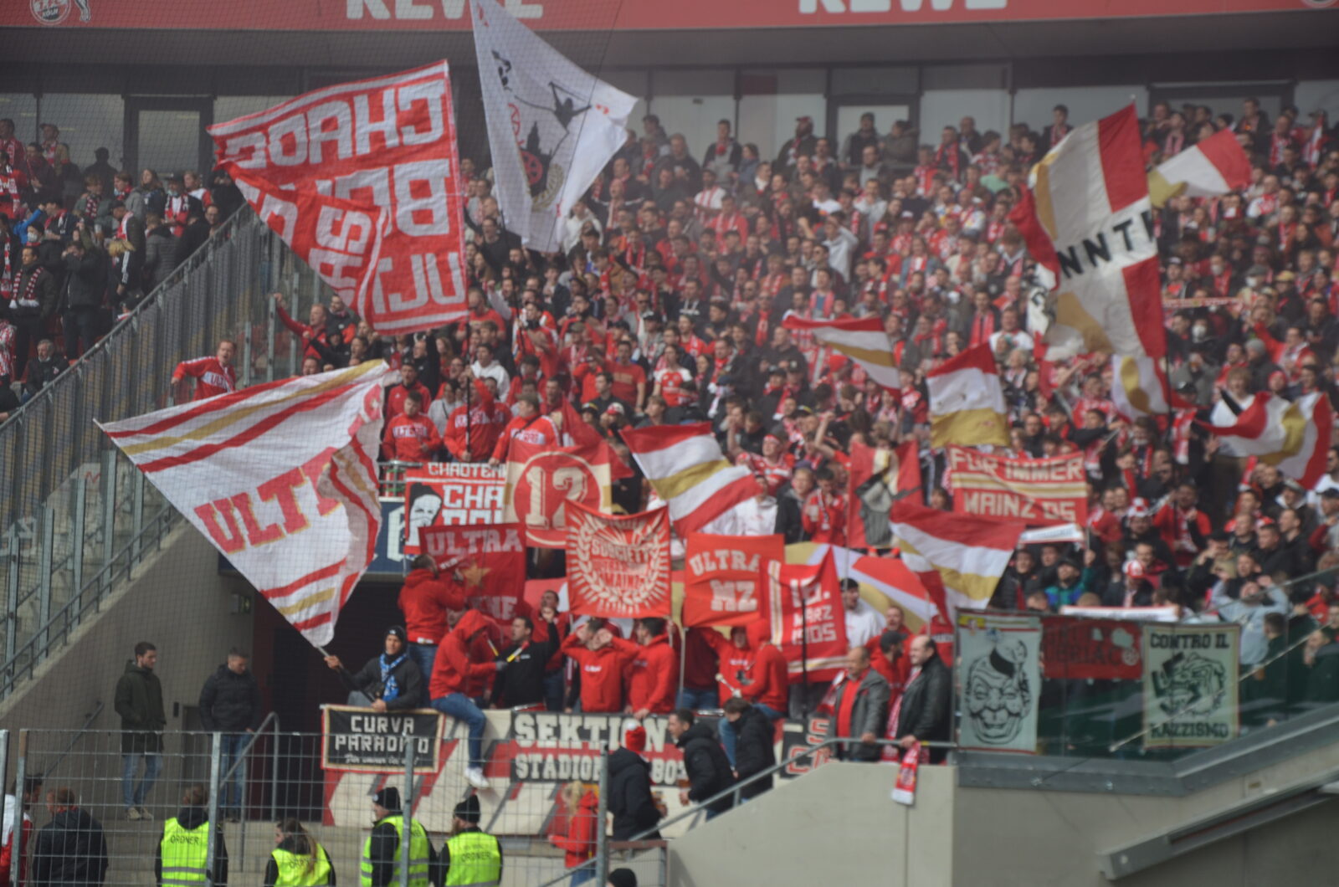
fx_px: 3898
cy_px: 444
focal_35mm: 105
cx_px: 670
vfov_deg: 13.0
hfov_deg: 19.5
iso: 320
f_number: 5.6
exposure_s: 1/500
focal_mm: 70
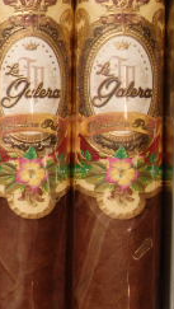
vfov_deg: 13.9
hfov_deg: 7.5
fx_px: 1269
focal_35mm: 155
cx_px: -175
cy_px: 117
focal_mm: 9.8
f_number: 4.1
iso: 125
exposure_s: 1/80
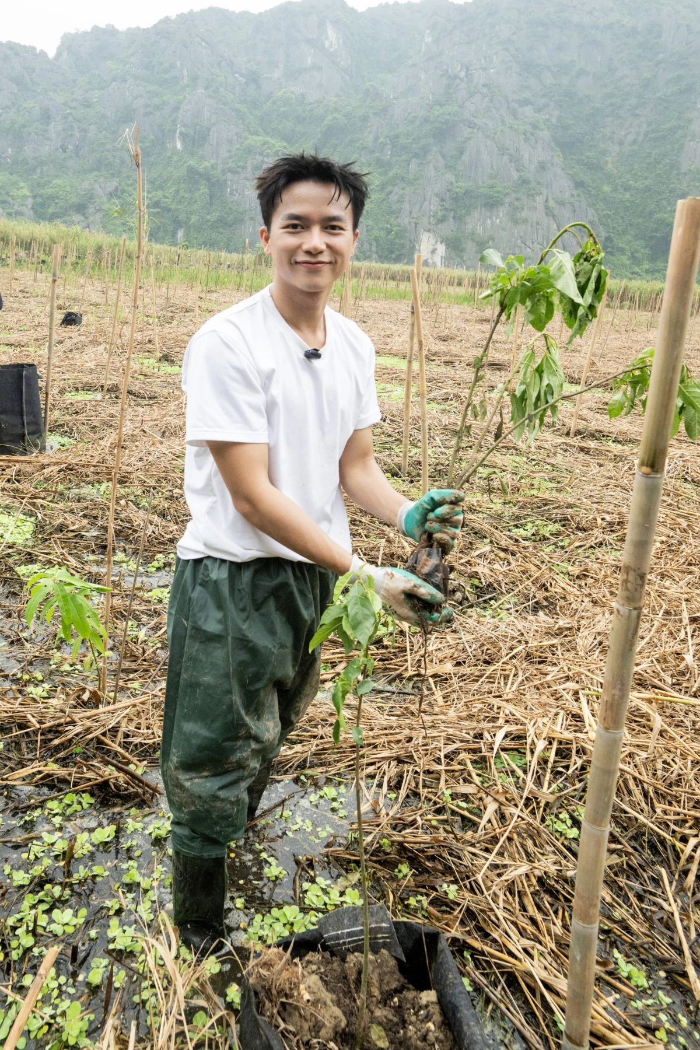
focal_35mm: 18
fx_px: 525
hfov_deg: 67.4
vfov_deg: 90.0
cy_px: 525
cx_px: 350
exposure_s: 1/500
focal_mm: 18
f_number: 8
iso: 2000
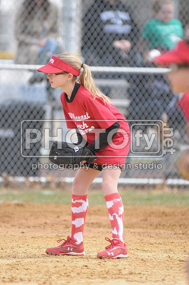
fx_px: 4739
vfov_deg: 3.4
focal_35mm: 600
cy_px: 142
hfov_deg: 2.3
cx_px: 94
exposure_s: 1/1000
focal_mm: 400
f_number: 4
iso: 400
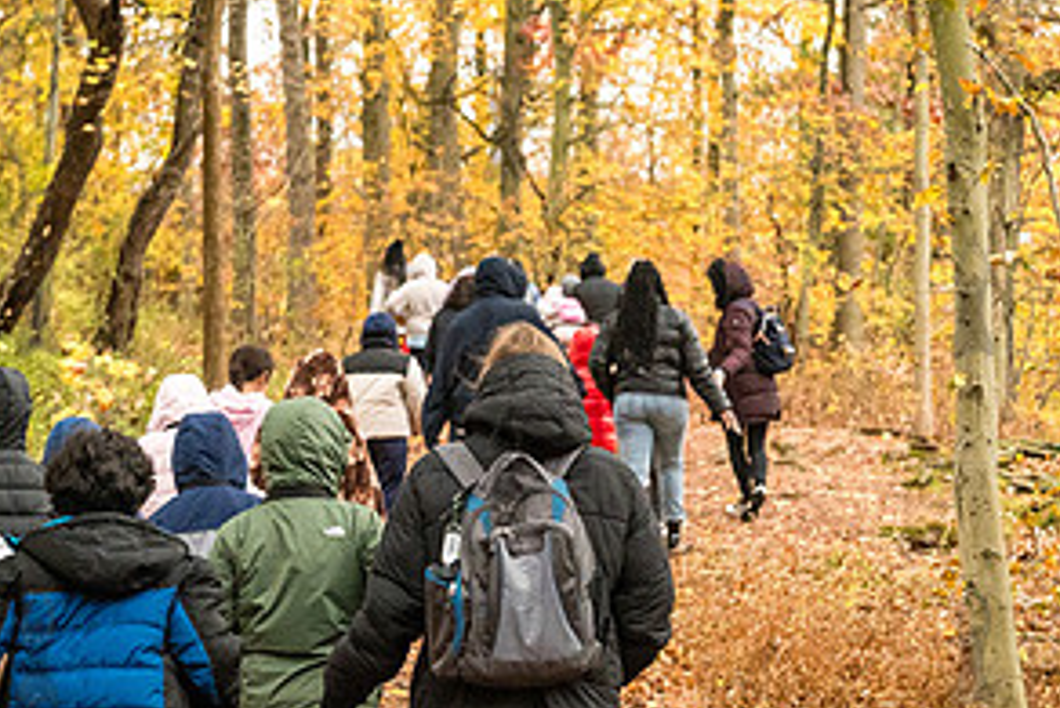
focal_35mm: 117
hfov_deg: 17.5
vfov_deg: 11.7
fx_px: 3447
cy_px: 468
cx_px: 501
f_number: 4
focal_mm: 59
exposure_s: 1/640
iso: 6400
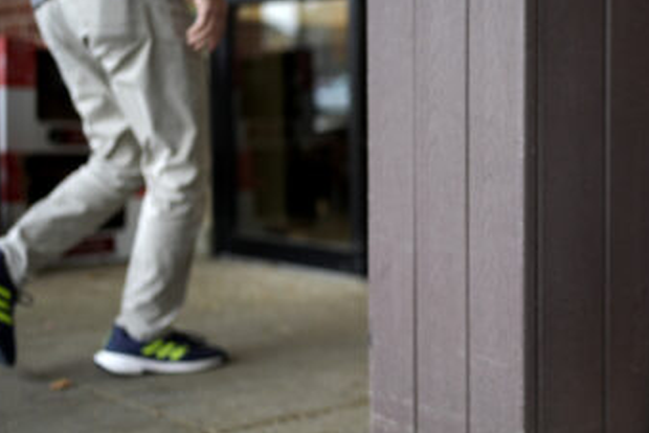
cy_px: 202
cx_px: 599
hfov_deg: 29.1
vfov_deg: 20.6
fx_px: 1190
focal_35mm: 66
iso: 320
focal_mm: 35
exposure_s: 1/400
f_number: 1.4
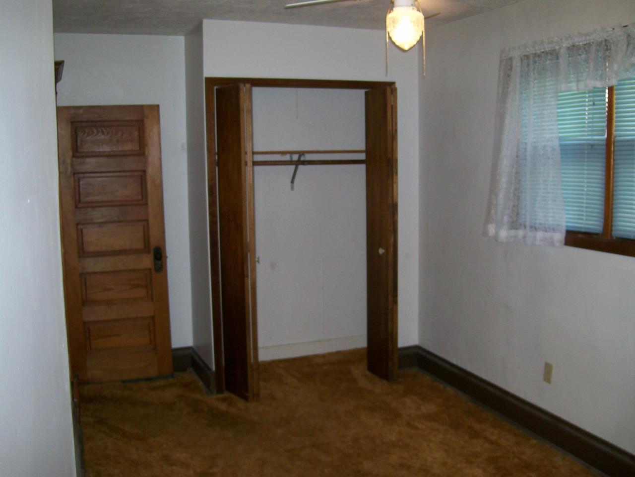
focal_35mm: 36
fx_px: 660
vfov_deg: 39.7
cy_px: 238
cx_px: 318
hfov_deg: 51.4
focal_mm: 6
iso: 80
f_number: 2.7
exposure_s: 1/64
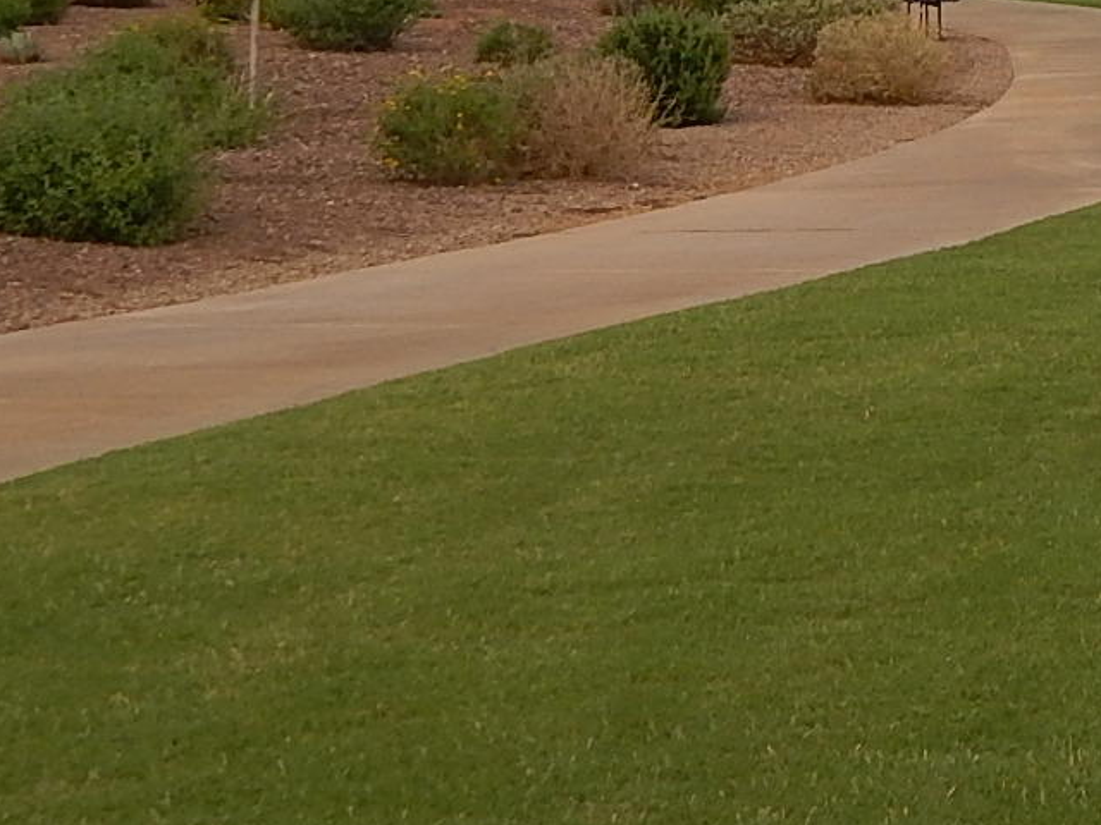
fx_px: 4294
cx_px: 1918
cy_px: -302
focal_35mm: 135
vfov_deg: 10.7
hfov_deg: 13.3
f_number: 3.4
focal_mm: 6.8
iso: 125
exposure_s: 1/800
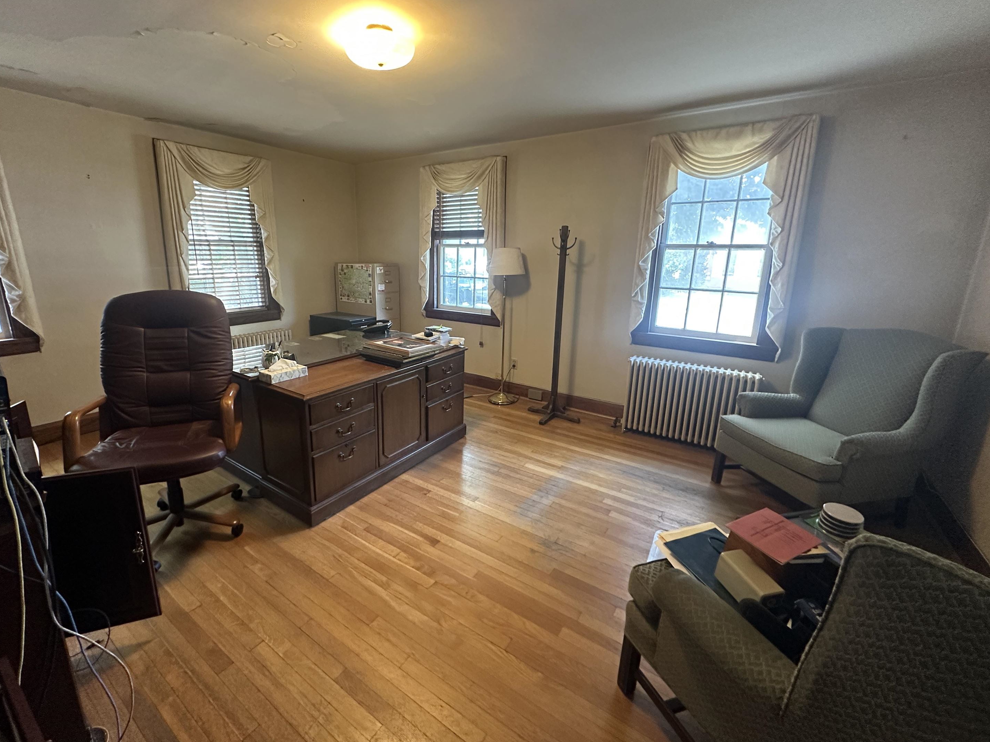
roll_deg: -1.3
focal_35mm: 15
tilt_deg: -12.0
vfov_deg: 81.7
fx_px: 429
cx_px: 461
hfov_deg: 98.0
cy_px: 352
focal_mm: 2.22
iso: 400
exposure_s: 1/60
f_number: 2.2
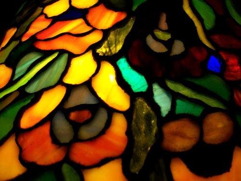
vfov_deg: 44.2
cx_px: 120
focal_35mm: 32
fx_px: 223
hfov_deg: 56.8
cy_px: 90
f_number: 2.9
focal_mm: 5.7
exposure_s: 1/100
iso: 80
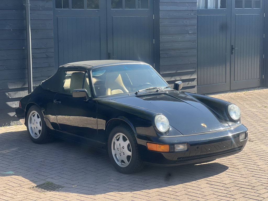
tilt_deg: -7.1
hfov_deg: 25.3
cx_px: 134
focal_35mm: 77
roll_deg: +2.1
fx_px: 596
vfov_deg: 19.1
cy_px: 100
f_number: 2.8
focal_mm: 9
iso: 20
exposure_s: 1/121
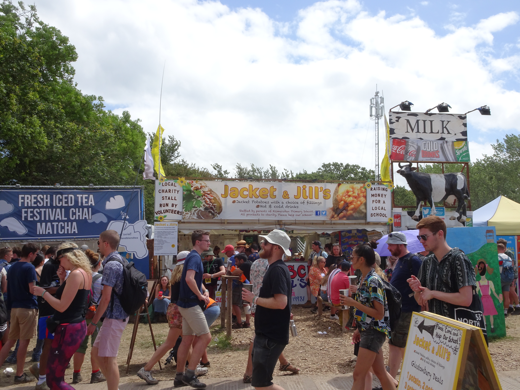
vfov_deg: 41.8
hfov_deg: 54.0
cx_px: 260
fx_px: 511
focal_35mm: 34
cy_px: 195
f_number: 5.6
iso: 80
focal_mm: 5.79
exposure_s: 1/400
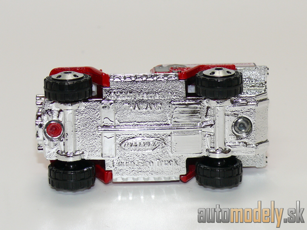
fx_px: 1233
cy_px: 115
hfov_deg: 14.2
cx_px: 154
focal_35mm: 139
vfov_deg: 10.7
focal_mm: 16.4
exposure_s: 1/30
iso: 100
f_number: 4
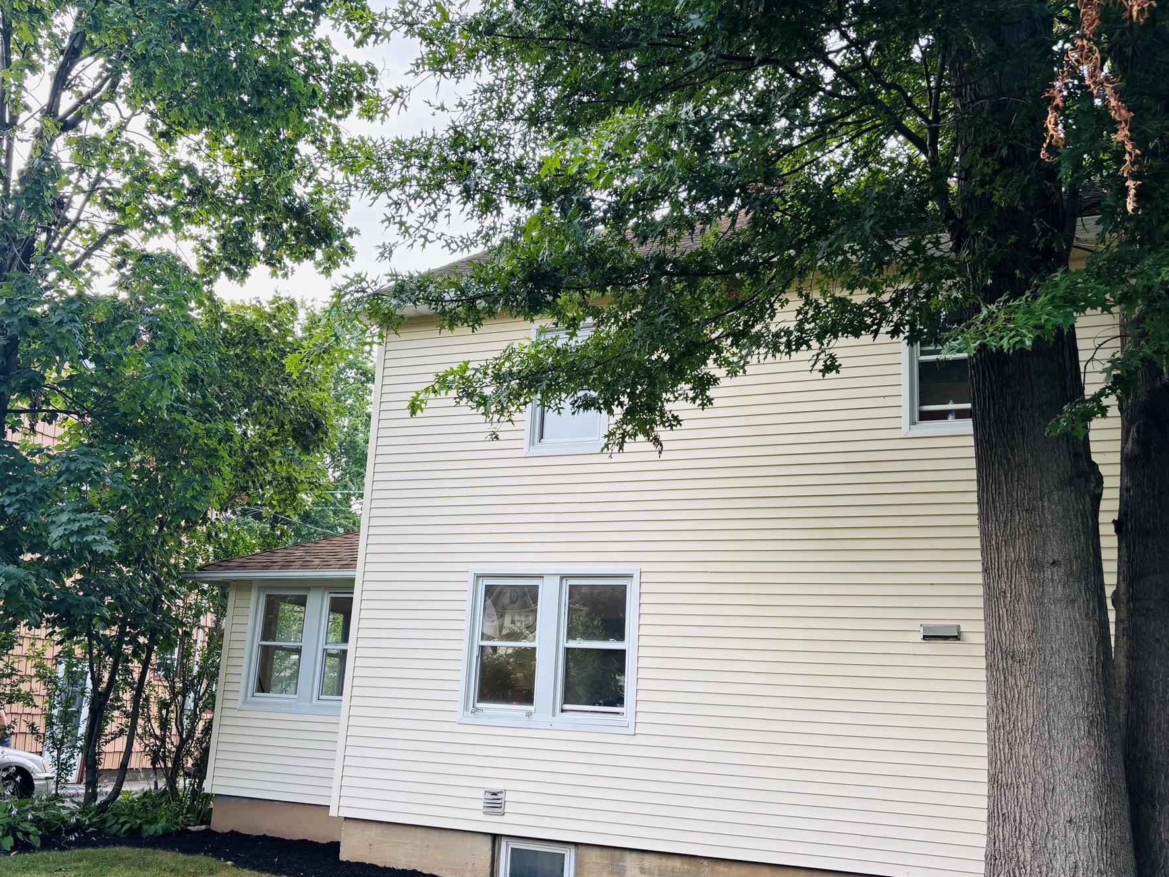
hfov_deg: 59.9
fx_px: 1013
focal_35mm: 30
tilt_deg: +12.0
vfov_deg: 46.7
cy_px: 502
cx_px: 555
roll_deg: -3.3
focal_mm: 5.96
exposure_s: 1/142
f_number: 1.6
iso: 40
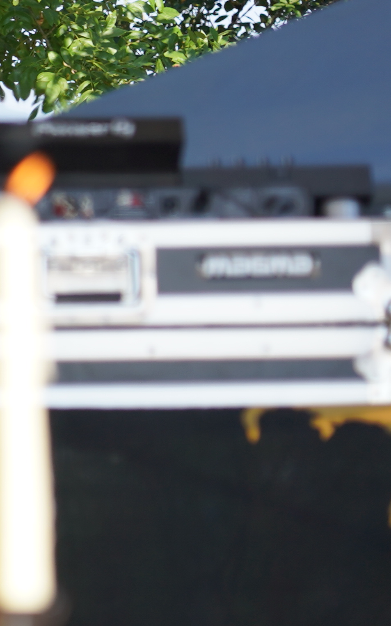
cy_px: 302
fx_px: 7179
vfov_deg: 5.0
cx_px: -791
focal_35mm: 421
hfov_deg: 3.1
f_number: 4
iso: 100
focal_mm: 105
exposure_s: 1/250
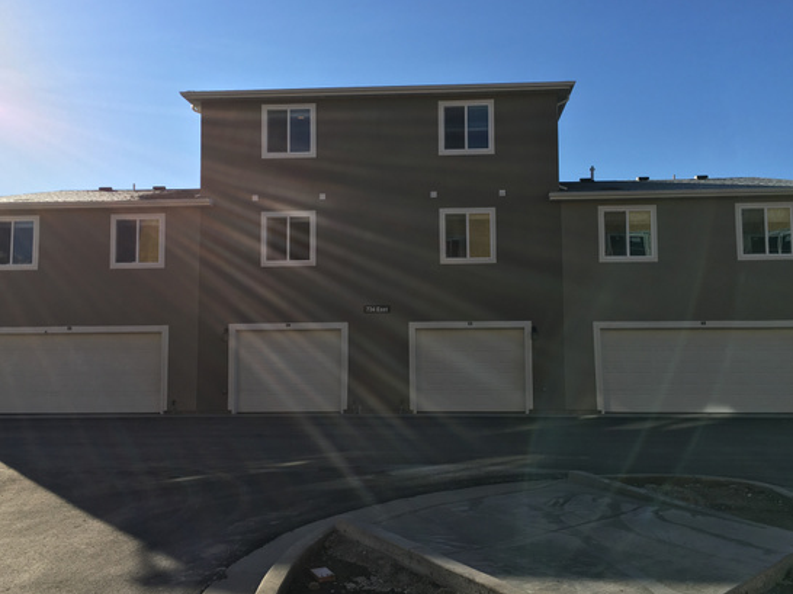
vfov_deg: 41.8
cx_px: 407
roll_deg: +0.3
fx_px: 779
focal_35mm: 34
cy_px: 286
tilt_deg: +6.9
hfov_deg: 54.0
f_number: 2.2
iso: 25
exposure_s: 1/1876
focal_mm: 4.15
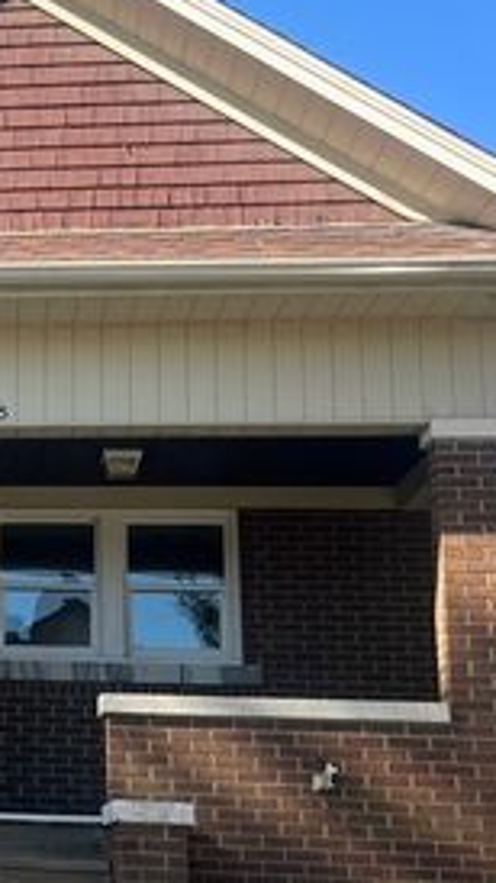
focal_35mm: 69
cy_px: 466
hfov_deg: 16.2
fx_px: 1614
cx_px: -206
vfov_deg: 30.6
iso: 50
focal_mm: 5.1
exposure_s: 1/1600
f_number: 1.6
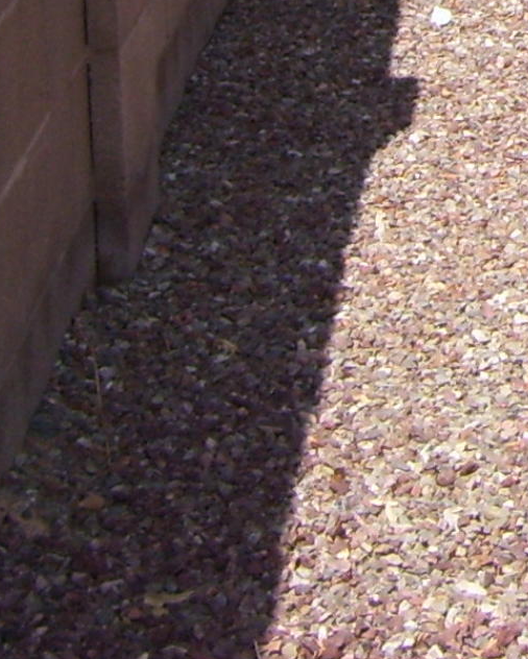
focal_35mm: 167
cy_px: -480
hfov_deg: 8.9
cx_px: 953
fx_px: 3261
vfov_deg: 10.9
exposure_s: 1/640
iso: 80
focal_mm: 6
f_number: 4.8
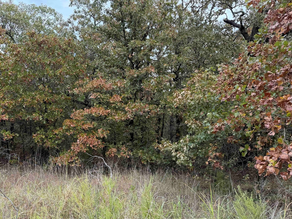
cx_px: 96
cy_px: 143
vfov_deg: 41.3
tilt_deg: -5.1
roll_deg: -1.5
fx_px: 287
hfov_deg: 52.9
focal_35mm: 34
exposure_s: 1/555
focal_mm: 6.76
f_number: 1.78
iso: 80
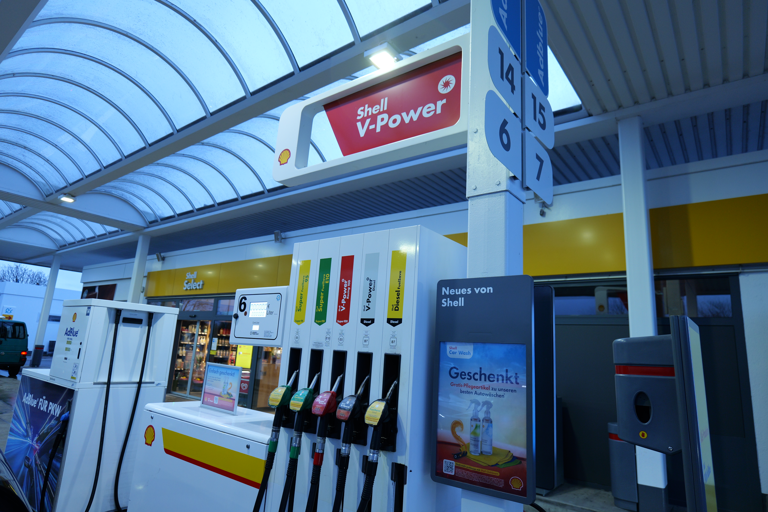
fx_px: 427
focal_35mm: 20
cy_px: 256
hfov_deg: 84.0
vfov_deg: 61.9
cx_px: 384
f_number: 3.5
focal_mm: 20
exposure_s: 1/160
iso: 800
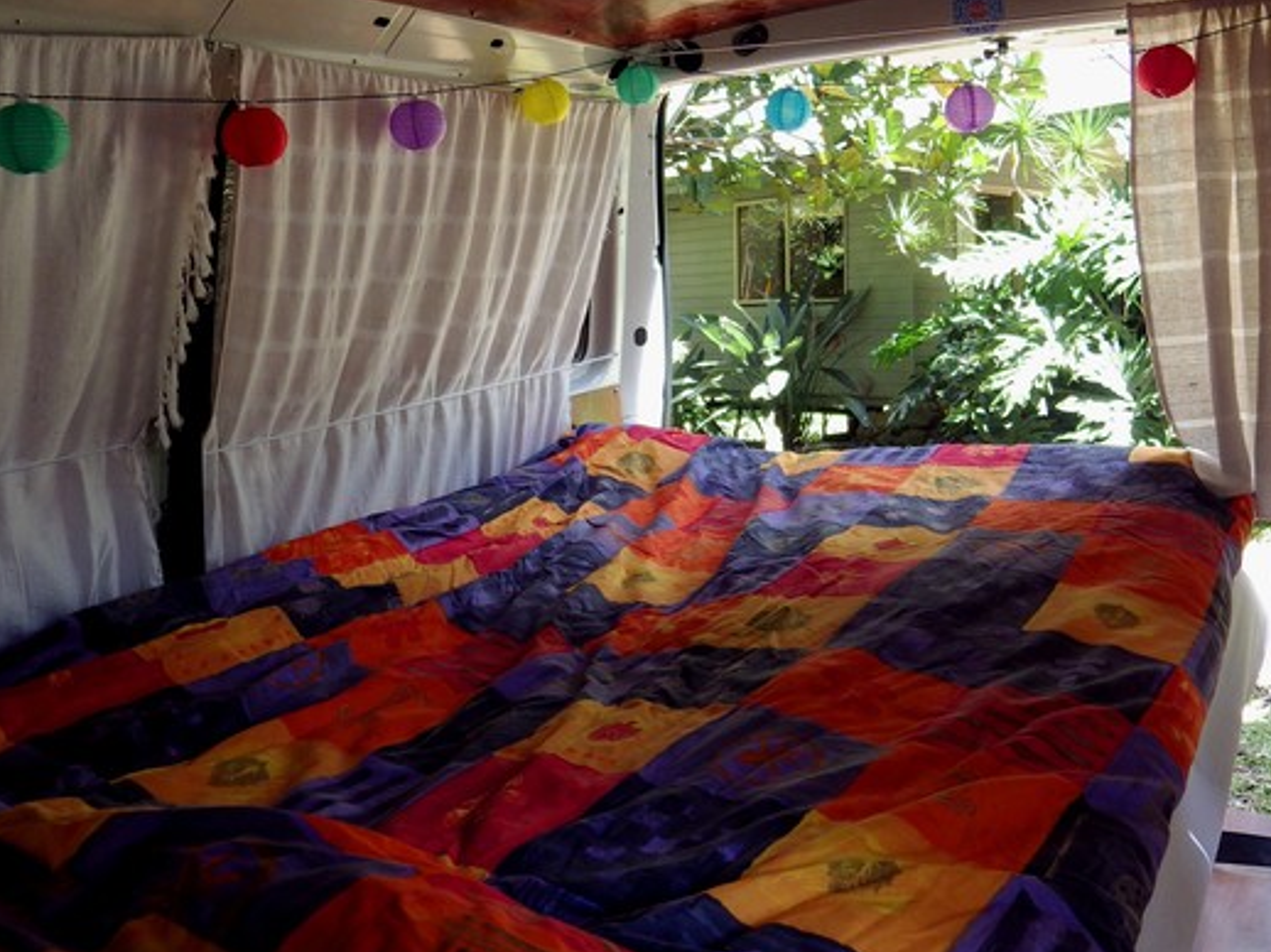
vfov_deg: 41.3
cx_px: 643
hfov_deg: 54.0
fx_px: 1248
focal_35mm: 34
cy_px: 324
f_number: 3.1
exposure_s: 1/60
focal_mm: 4
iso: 100
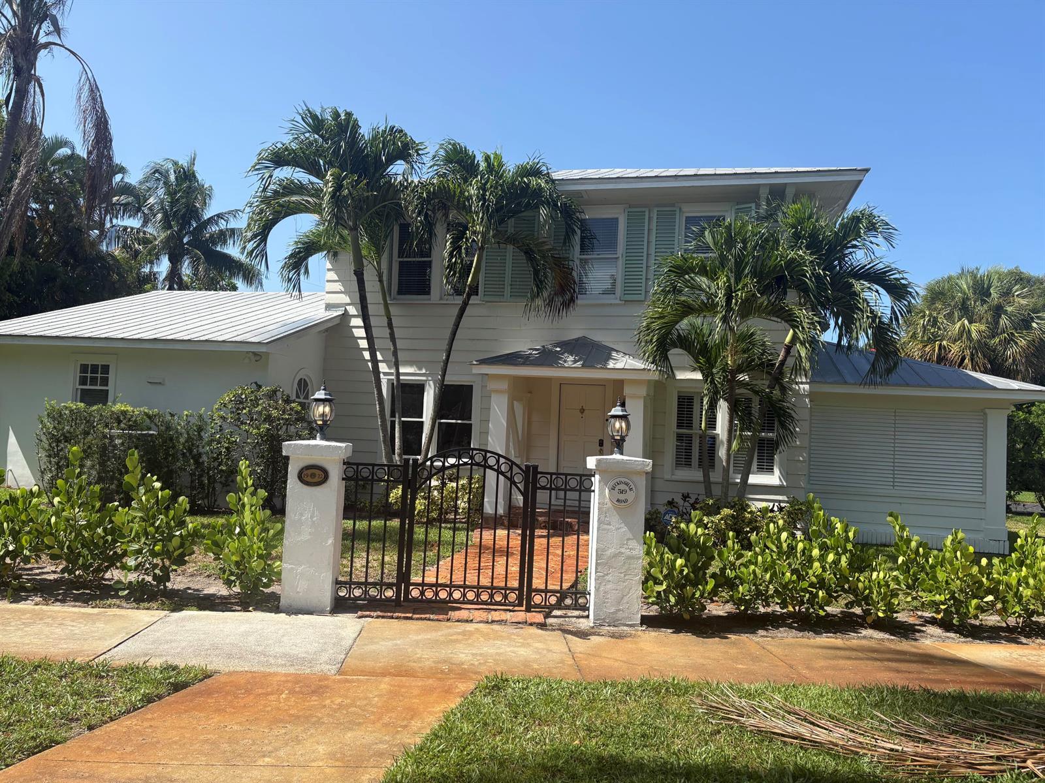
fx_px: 785
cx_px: 522
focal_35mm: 26
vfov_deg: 53.1
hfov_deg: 67.3
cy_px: 392
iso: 50
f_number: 1.6
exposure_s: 1/2208
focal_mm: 5.96
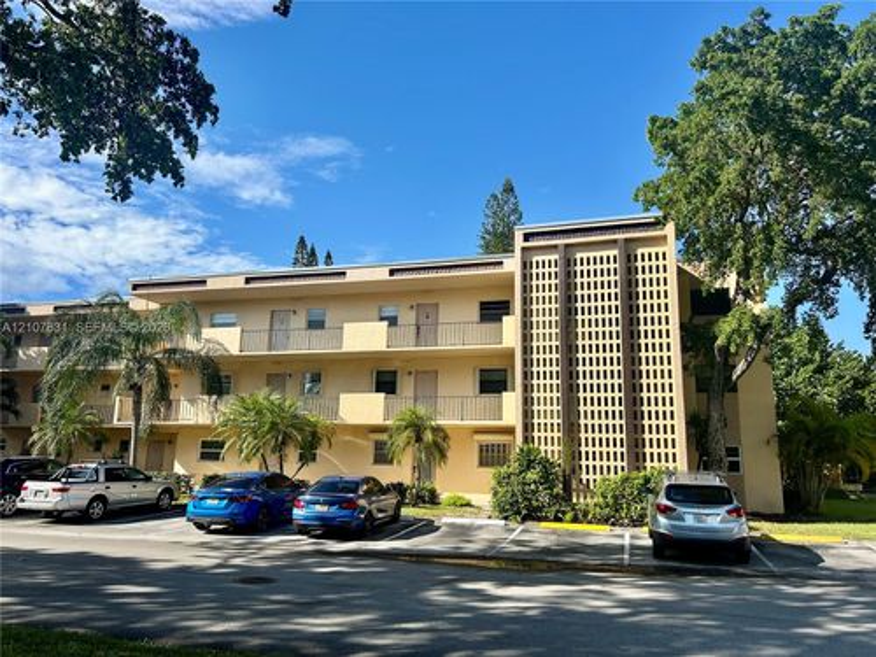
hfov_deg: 67.3
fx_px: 658
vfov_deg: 53.1
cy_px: 328
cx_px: 438
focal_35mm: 26
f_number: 1.5
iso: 50
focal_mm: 5.7
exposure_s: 1/3831
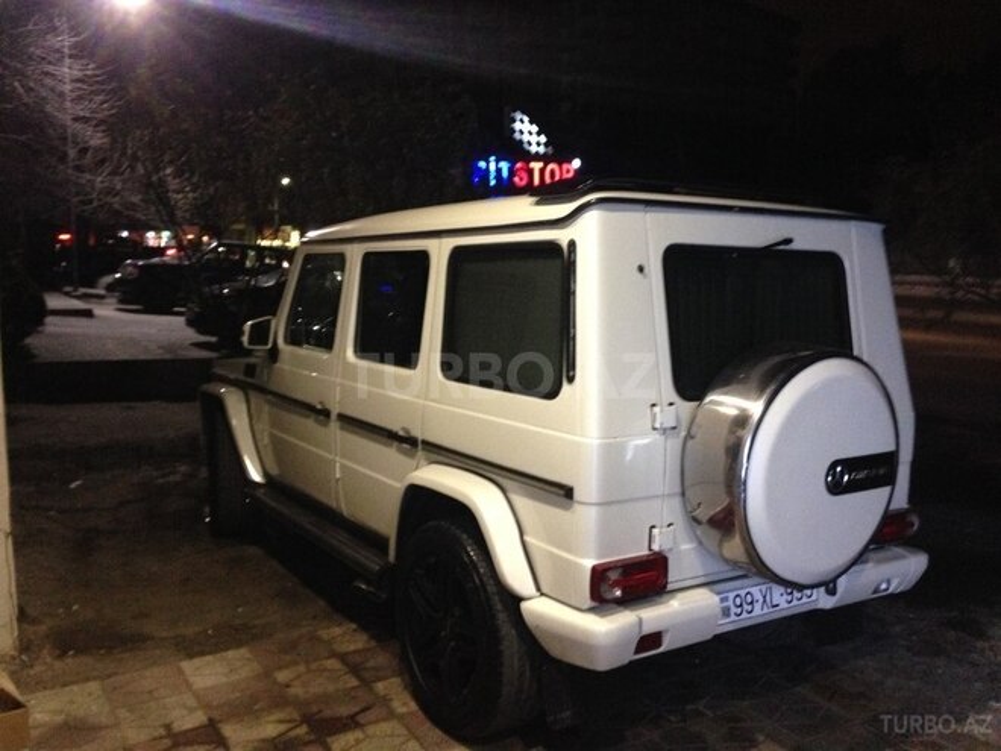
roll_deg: -0.3
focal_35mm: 33
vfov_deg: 42.9
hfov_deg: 55.4
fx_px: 954
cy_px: 376
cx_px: 500
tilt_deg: -8.8
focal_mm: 4.12
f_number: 2.4
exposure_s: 1/15
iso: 320
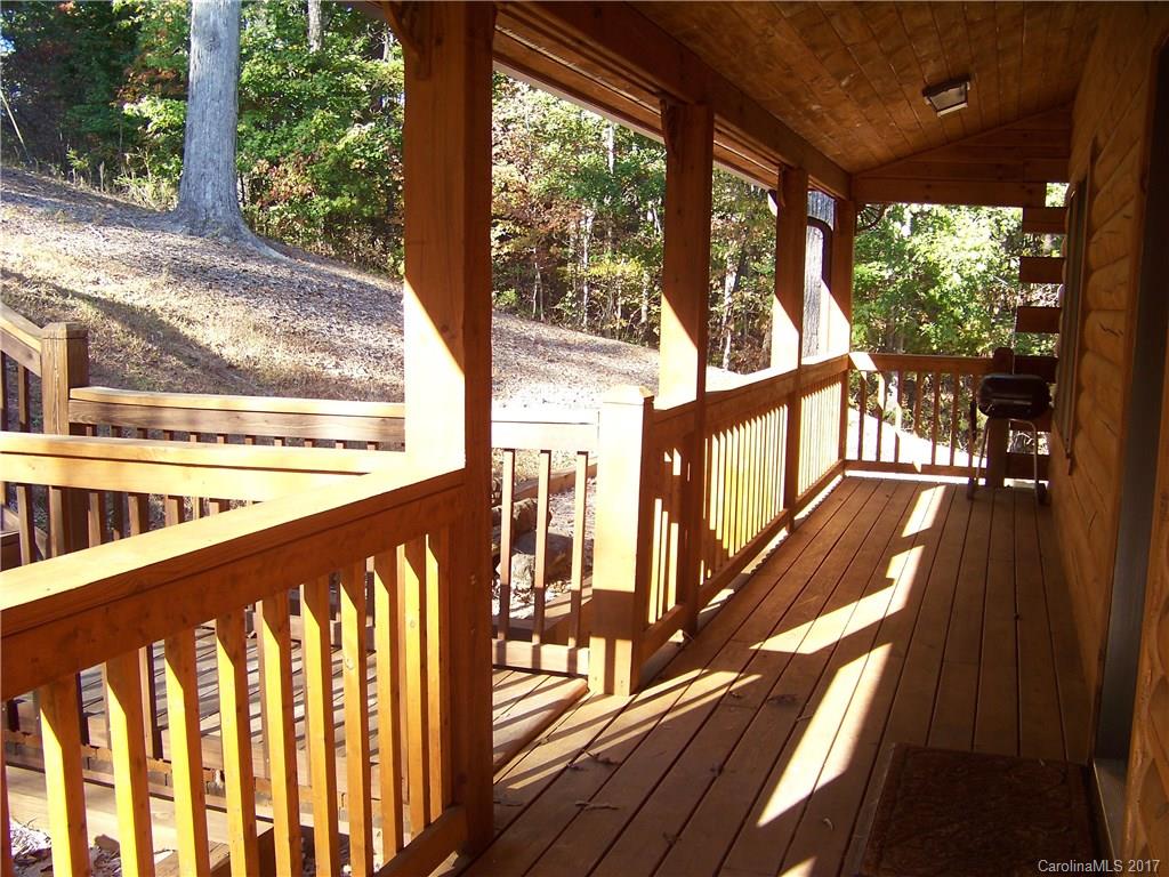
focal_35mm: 36
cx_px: 584
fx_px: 1216
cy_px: 438
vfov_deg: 39.7
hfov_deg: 51.4
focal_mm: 5.85
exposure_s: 1/80
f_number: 2.8
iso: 67
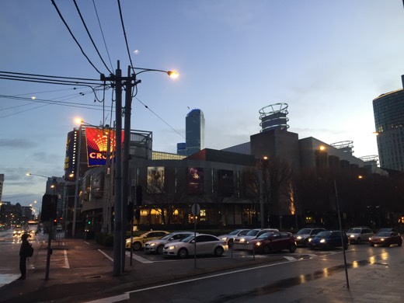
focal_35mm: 29
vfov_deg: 48.2
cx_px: 202
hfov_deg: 61.7
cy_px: 152
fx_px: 338
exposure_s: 1/30
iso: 32
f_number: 2.2
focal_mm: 4.15
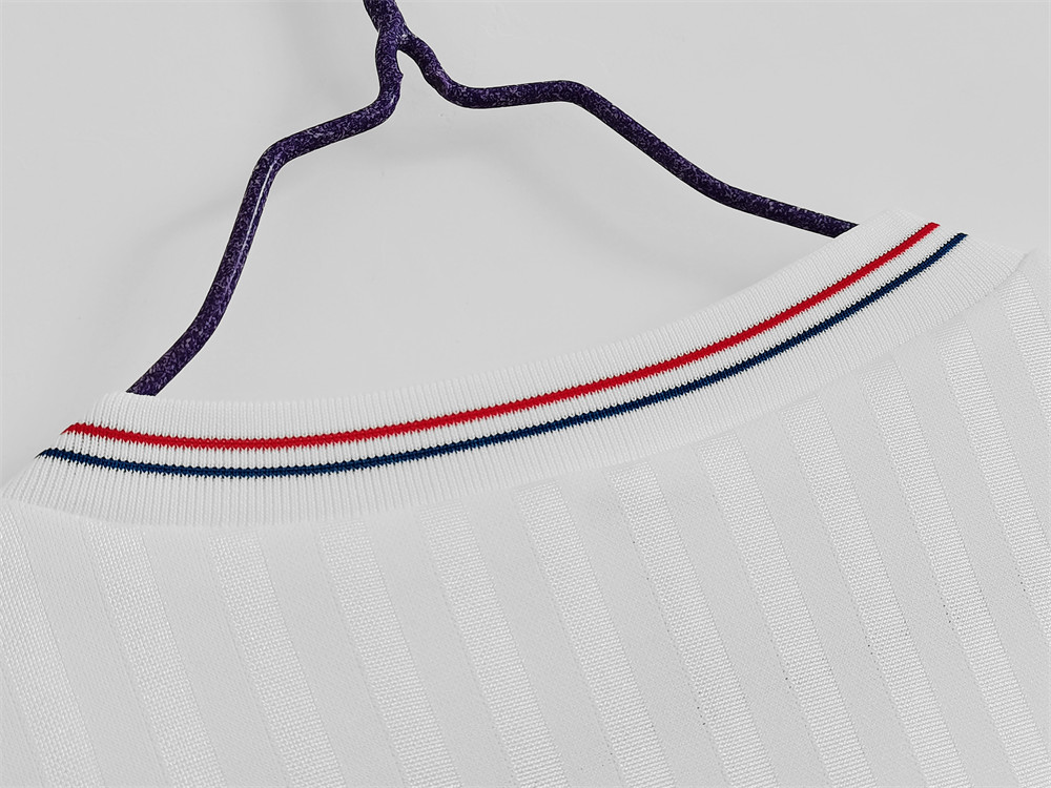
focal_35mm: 50
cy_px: 394
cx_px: 526
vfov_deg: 29.1
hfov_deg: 38.2
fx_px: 1518
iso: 200
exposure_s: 1/100
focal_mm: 5.58
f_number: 1.8
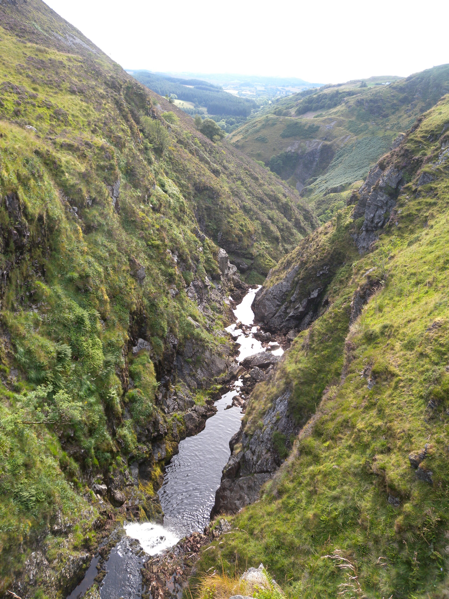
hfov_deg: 49.7
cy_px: 300
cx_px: 224
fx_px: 484
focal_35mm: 28
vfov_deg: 63.4
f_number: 3.6
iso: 64
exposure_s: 1/117
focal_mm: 6
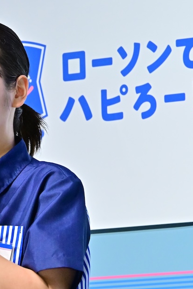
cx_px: -10
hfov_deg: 2.8
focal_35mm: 485
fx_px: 3900
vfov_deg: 4.3
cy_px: 151
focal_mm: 200
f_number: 13
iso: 4000
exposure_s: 1/200
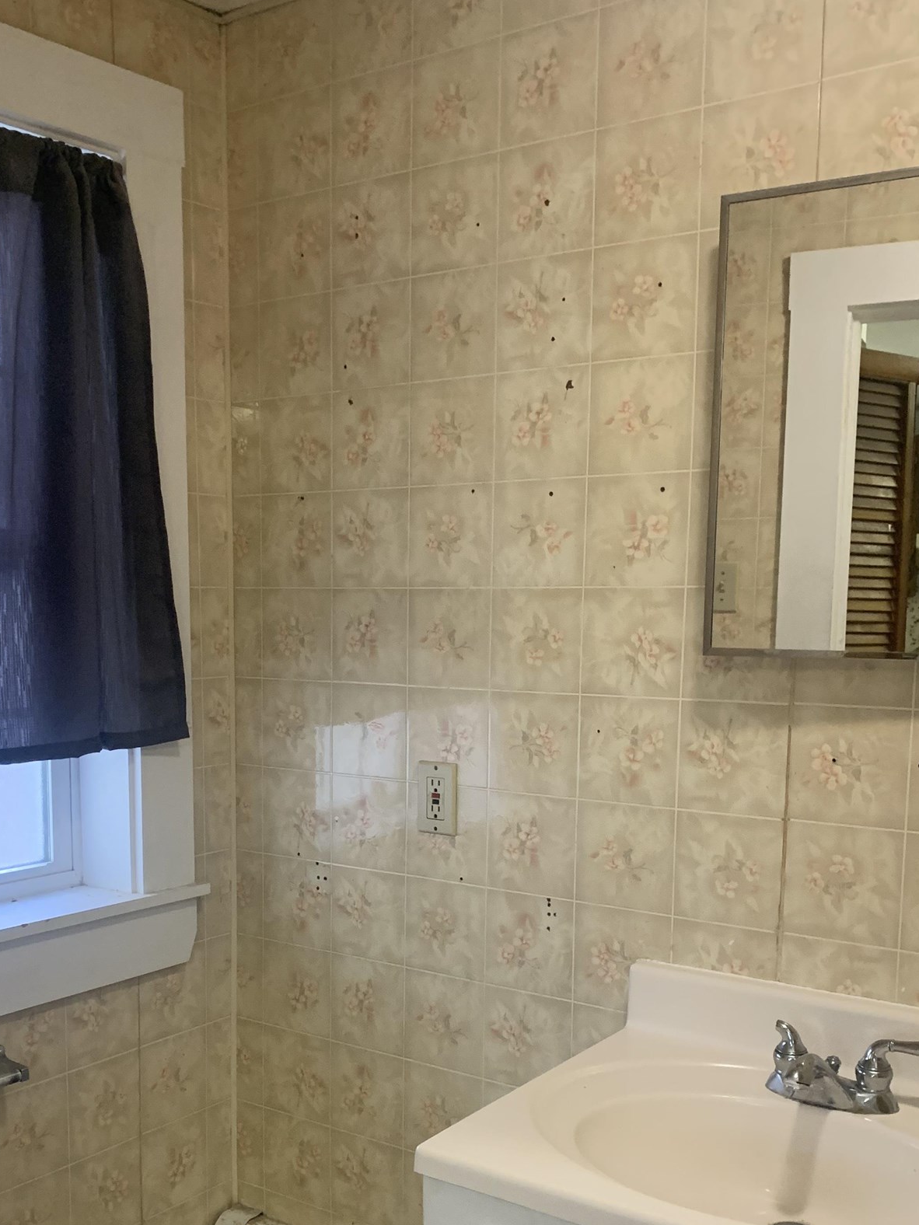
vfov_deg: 48.2
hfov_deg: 37.6
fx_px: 1345
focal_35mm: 38
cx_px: 368
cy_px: 808
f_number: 1.8
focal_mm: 4.25
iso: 250
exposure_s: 1/60
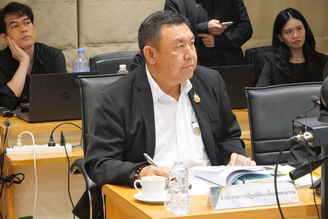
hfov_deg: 16.5
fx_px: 1130
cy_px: 110
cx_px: 164
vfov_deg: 11.1
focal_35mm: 124
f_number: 5.6
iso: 3200
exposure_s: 1/40
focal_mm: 60
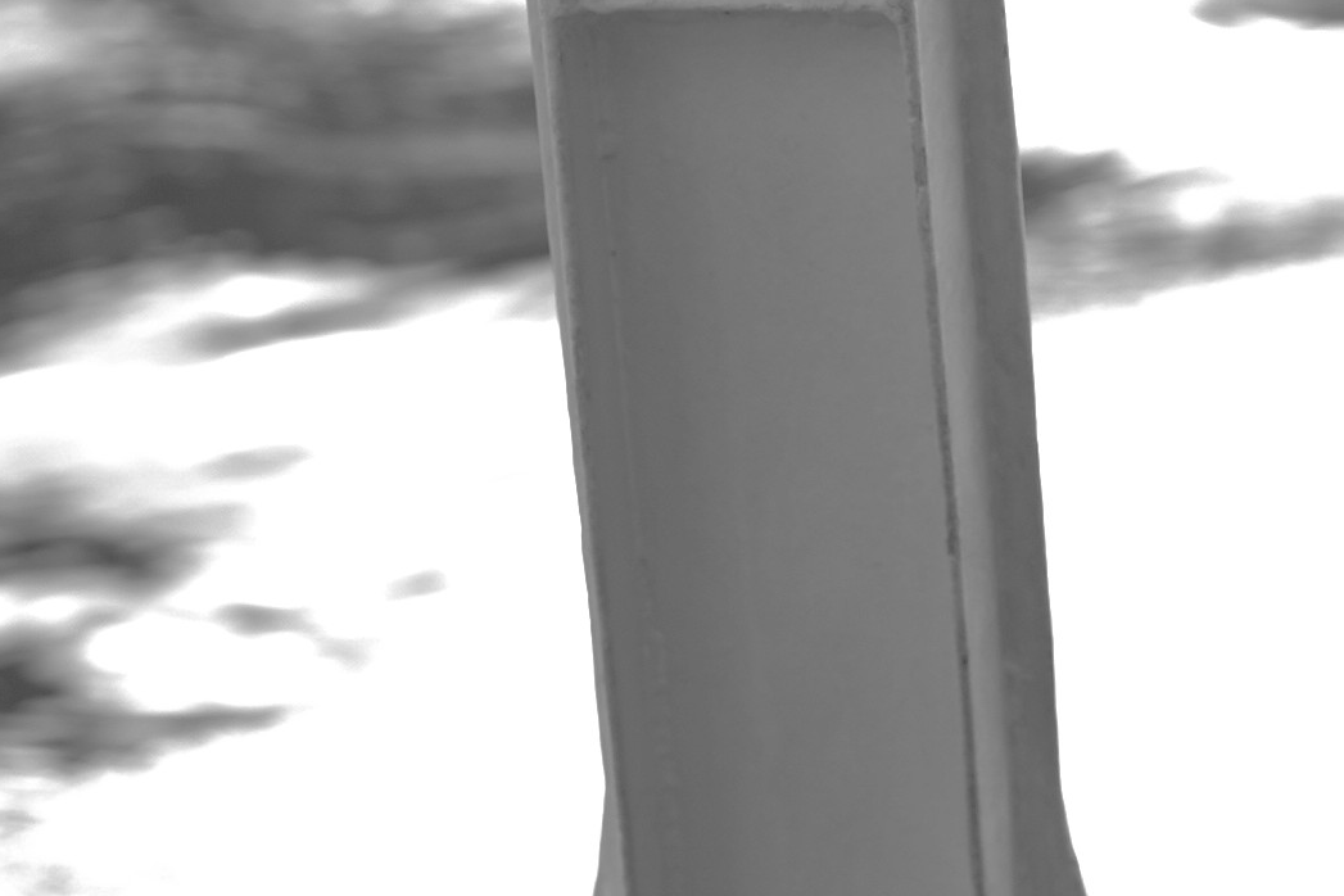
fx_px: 7018
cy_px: -223
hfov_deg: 10.7
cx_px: 1730
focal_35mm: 188
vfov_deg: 7.2
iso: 100
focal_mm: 50
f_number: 3.2
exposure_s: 1/1250
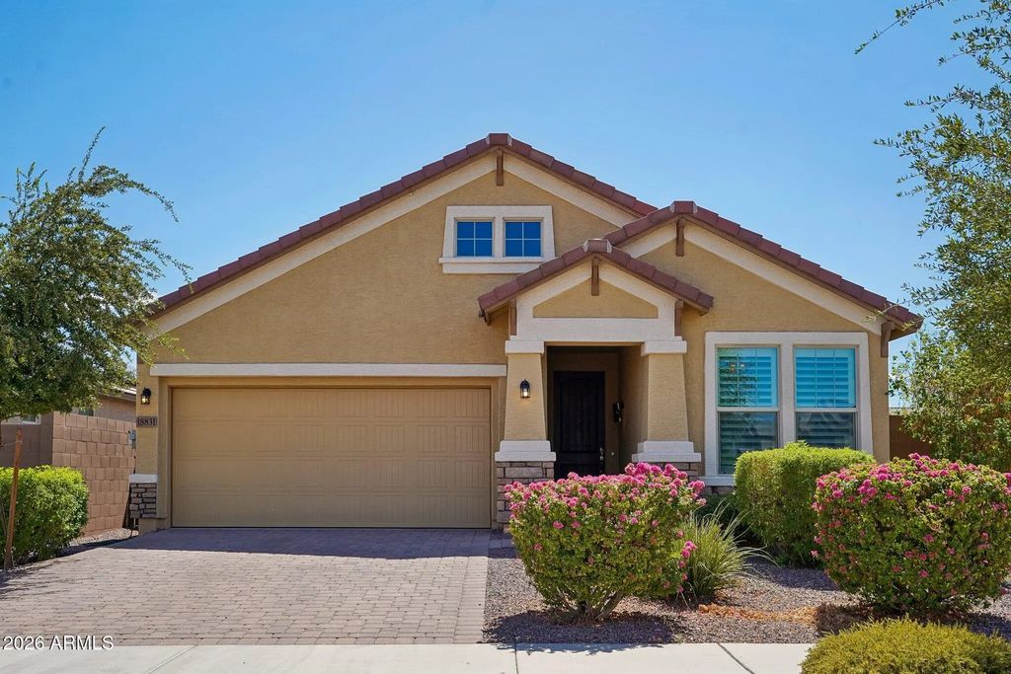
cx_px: 506
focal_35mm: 34
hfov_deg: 55.1
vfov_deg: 38.4
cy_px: 337
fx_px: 969
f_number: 8
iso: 400
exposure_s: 1/640
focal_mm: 34.5
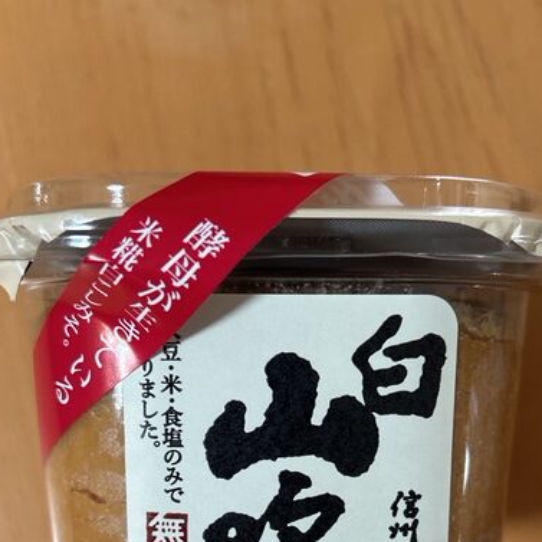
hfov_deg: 42.8
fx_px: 691
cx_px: 282
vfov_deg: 41.0
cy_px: 434
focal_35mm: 39
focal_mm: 5.7
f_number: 1.5
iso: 125
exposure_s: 1/117
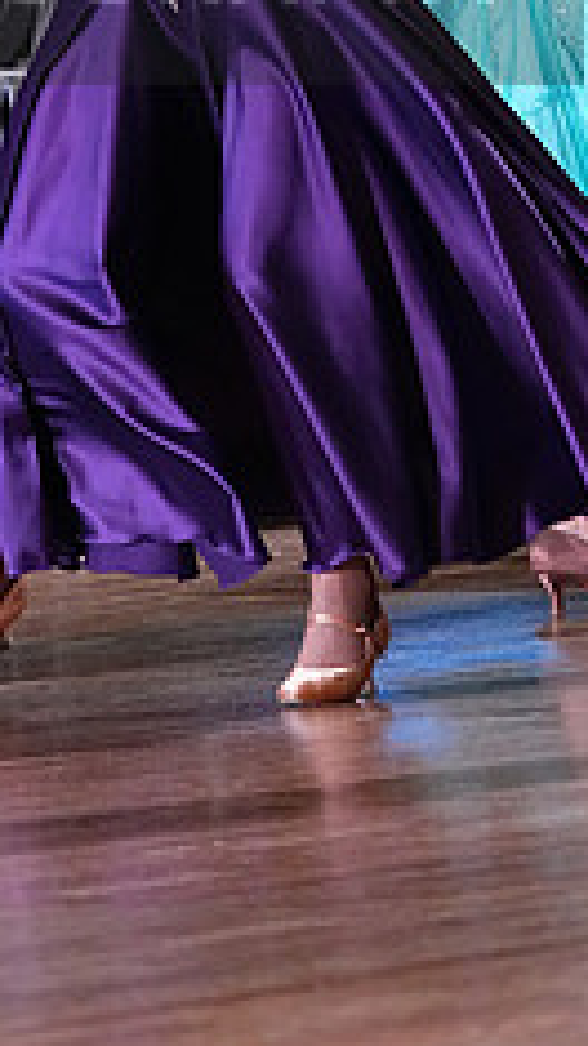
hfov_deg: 3.1
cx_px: -29
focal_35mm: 390
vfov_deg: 5.5
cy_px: -62
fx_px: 10822
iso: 6400
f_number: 5
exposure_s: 1/400
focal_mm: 151
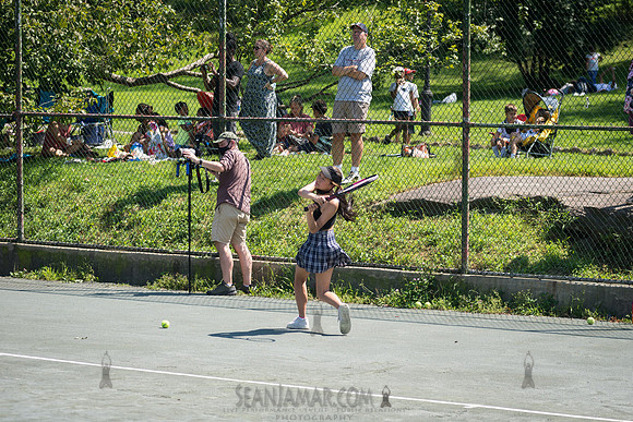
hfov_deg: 17.5
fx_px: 2054
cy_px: 214
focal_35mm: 117
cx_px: 364
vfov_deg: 11.7
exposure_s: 1/640
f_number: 4.5
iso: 125
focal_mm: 100
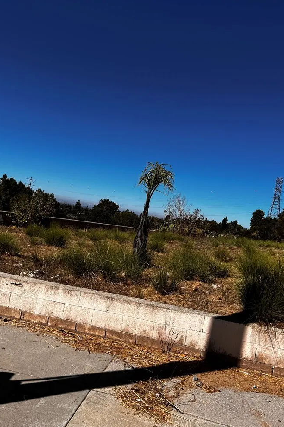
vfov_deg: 65.5
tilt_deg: +4.6
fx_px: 331
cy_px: 210
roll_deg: -12.6
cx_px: 135
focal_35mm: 28
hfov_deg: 46.4
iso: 50
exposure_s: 1/6211
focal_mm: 5.7
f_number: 1.5
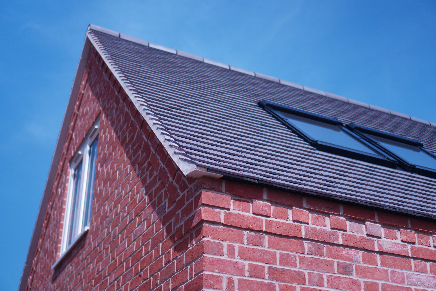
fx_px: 636
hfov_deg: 37.9
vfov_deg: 25.8
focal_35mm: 52
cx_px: 218
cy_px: 146
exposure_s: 1/160
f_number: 1.8
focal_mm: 35
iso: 50
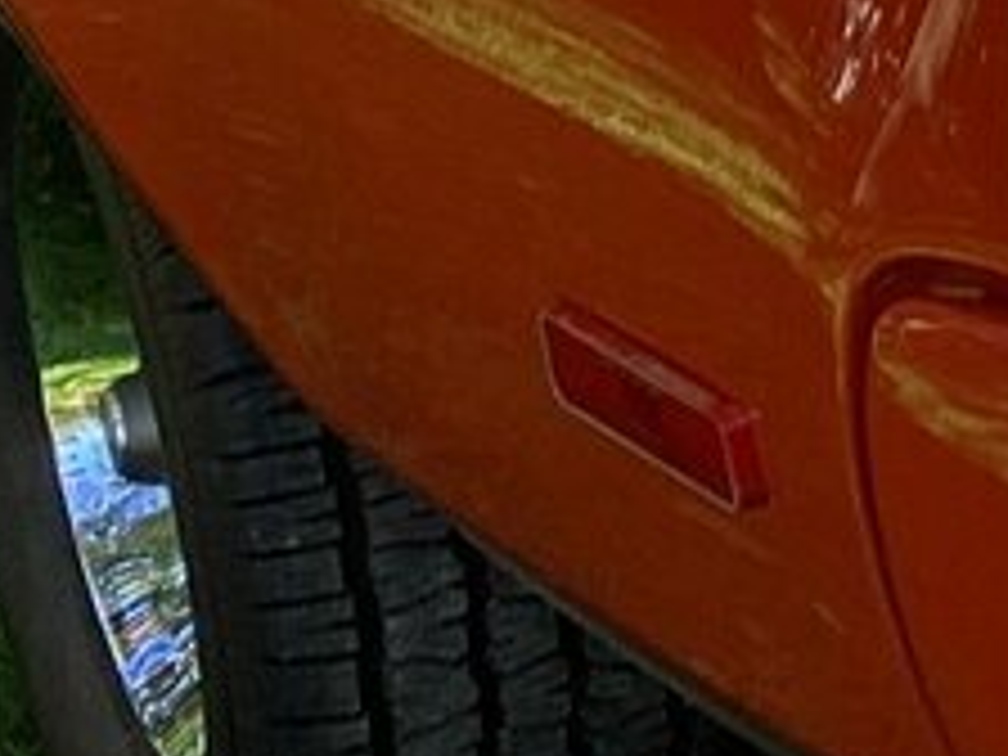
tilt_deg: -22.1
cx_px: 1994
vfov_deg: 8.9
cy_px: -108
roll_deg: -1.5
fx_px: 4834
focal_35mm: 166
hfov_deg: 10.9
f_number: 2.4
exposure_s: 1/120
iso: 32
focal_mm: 3.3
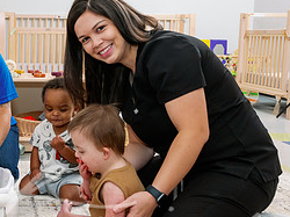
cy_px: 99
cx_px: -2
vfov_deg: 21.9
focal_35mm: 67
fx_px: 561
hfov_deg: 27.3
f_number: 5
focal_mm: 30
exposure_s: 1/125
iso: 800
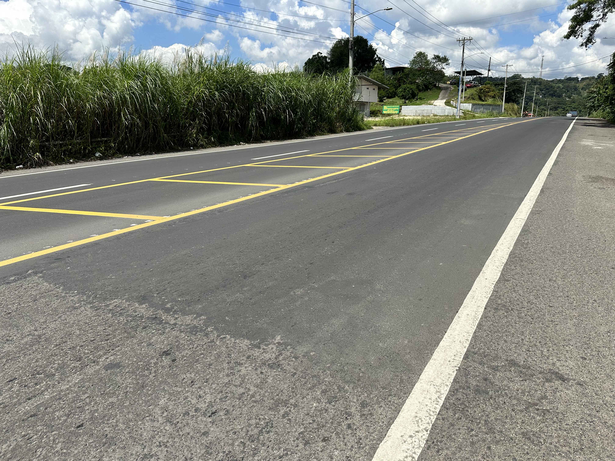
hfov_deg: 71.6
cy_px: 230
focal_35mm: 24
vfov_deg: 56.8
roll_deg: -0.1
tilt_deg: -13.3
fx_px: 426
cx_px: 308
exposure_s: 1/5848
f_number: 1.78
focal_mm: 6.86
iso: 80
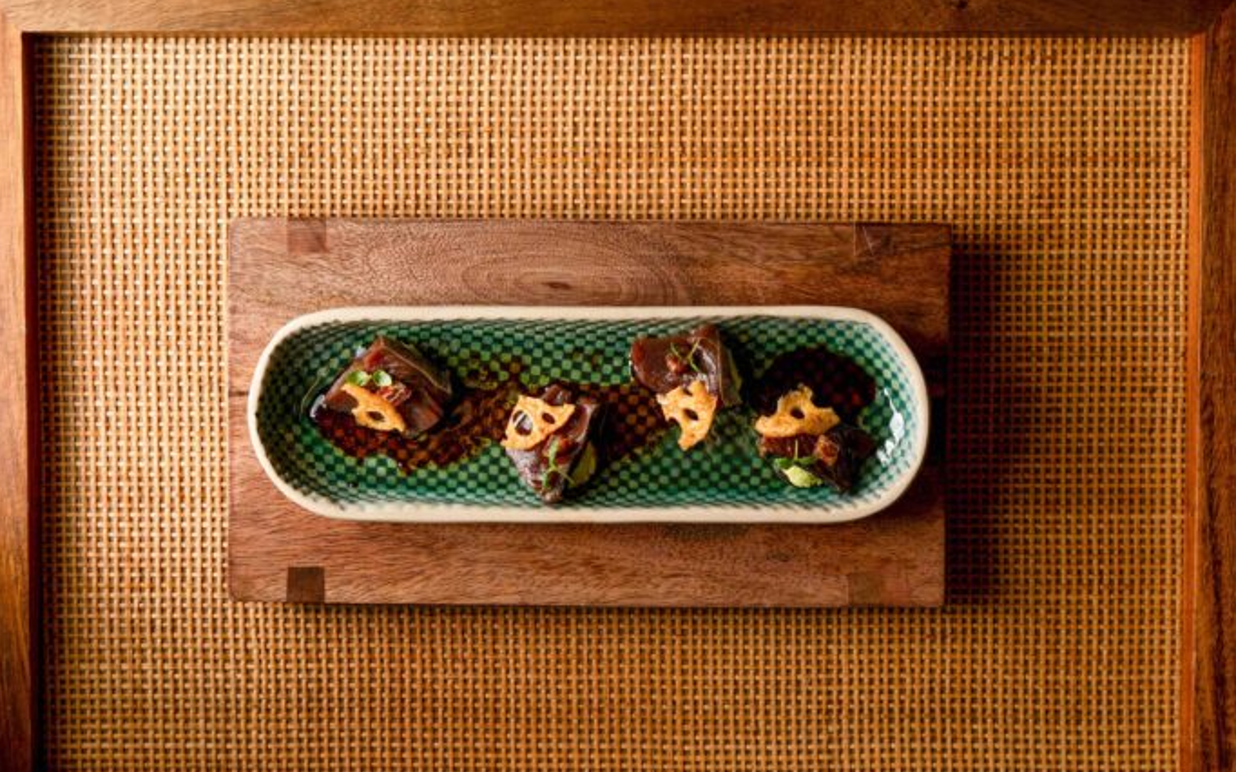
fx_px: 1751
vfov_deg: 24.9
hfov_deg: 38.9
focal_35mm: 52
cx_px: 613
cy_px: 414
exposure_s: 1/100
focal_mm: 50
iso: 500
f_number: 5.6
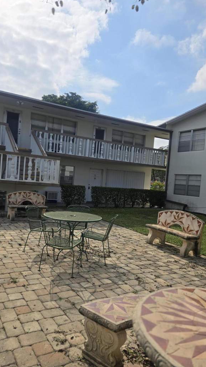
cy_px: 186
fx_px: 253
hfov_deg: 44.2
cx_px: 83
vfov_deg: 71.9
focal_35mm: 26
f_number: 1.8
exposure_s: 1/4273
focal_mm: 5.4
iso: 25
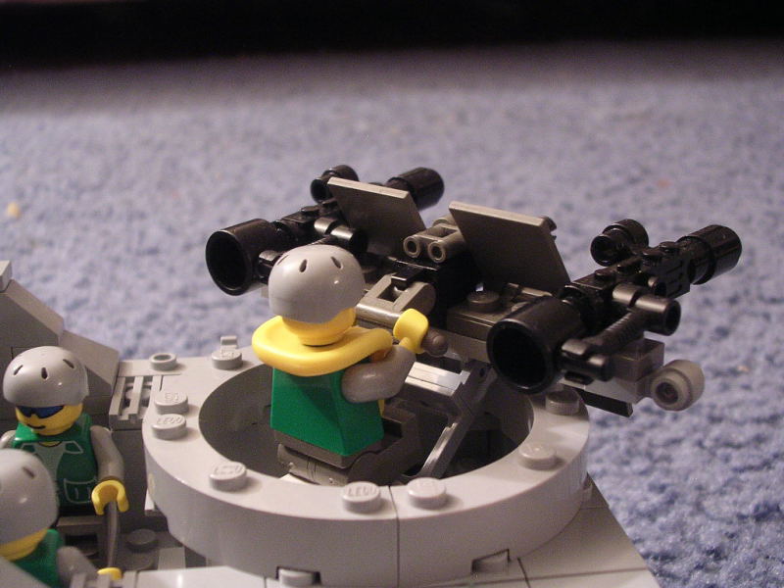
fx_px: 1110
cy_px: 294
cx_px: 392
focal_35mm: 49
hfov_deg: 38.9
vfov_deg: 29.7
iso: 400
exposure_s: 1/1.9
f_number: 3.1
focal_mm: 7.5
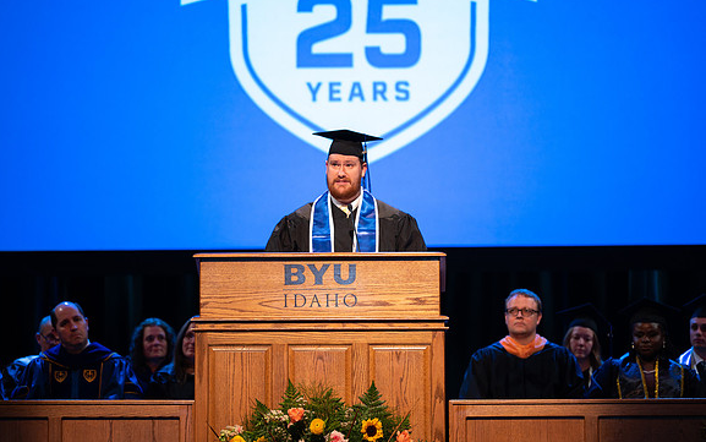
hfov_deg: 9.8
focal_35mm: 215
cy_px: 219
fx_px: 4138
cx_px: 369
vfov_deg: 6.1
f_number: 2.8
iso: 400
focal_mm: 200
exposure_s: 1/125
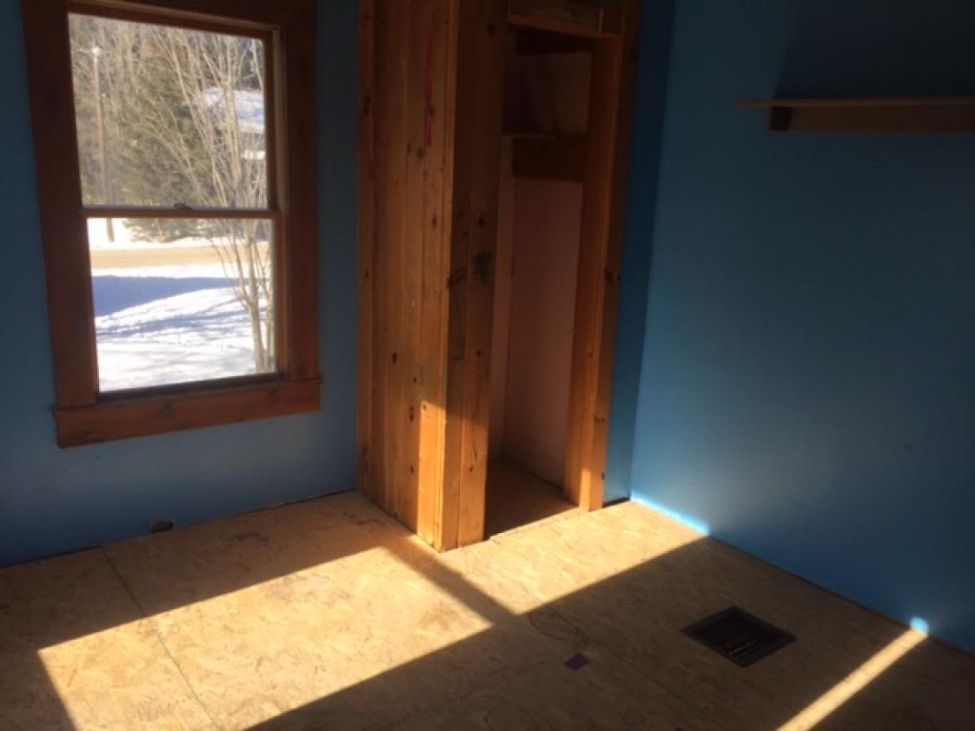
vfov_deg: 48.2
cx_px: 488
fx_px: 817
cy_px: 366
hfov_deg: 61.7
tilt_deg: -15.6
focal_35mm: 29
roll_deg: -1.9
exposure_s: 1/399
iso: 32
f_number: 2.2
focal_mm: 4.15
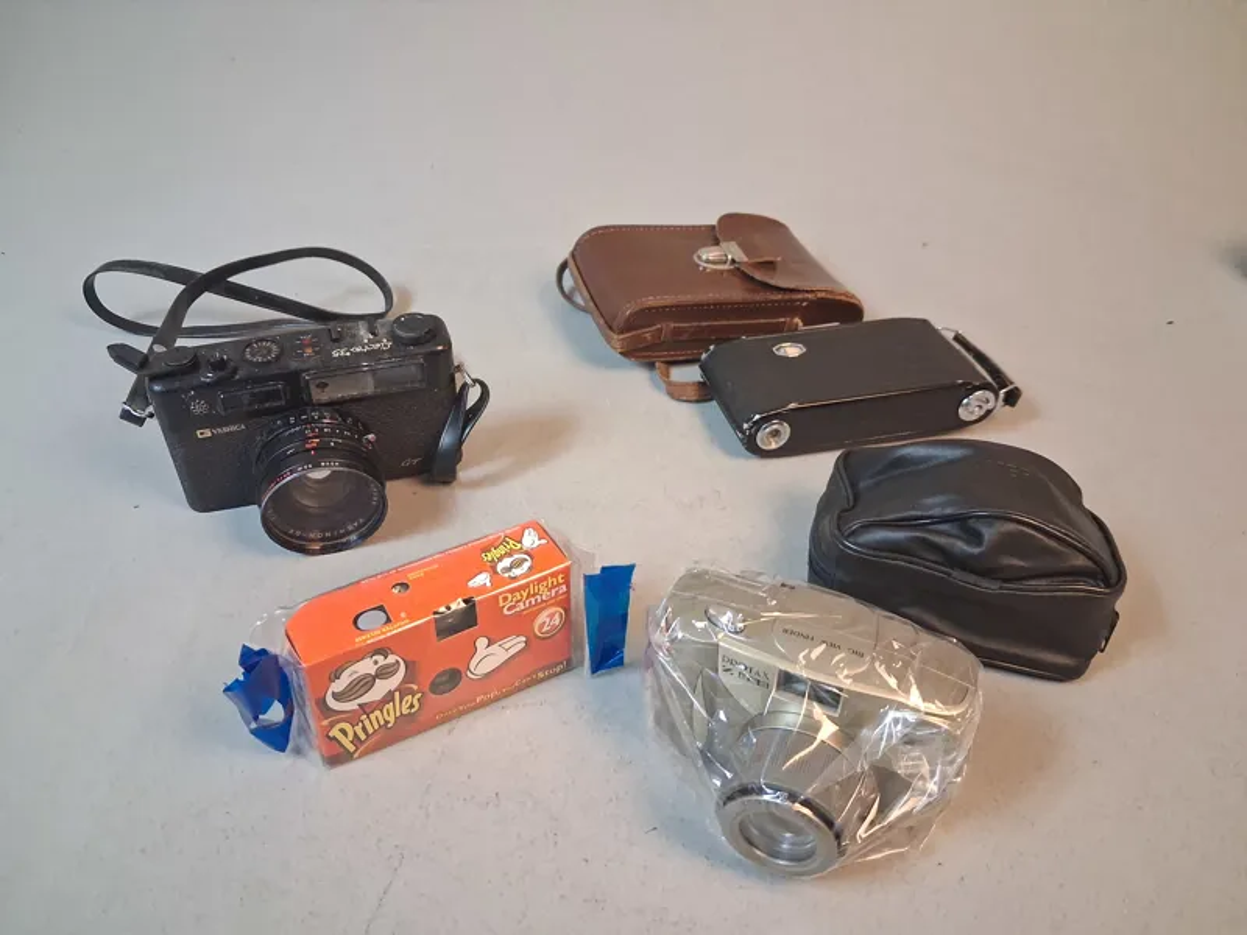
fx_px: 973
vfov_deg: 51.4
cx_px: 624
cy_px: 468
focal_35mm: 27
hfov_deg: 65.3
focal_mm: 4
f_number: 1.8
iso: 500
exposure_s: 1/50
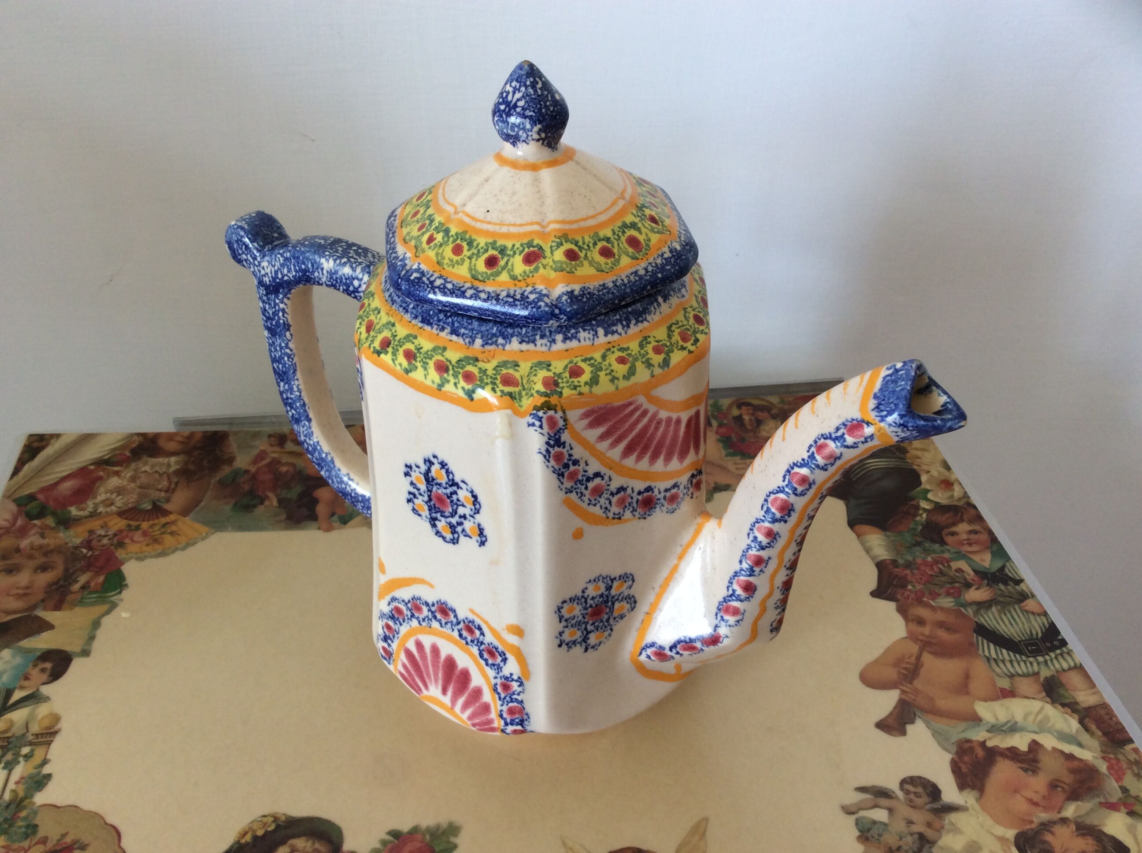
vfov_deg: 44.1
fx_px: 1054
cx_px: 571
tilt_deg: -36.4
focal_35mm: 32
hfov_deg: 56.9
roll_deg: -1.4
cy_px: 426
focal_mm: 3.3
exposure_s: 1/25
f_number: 2.4
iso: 40
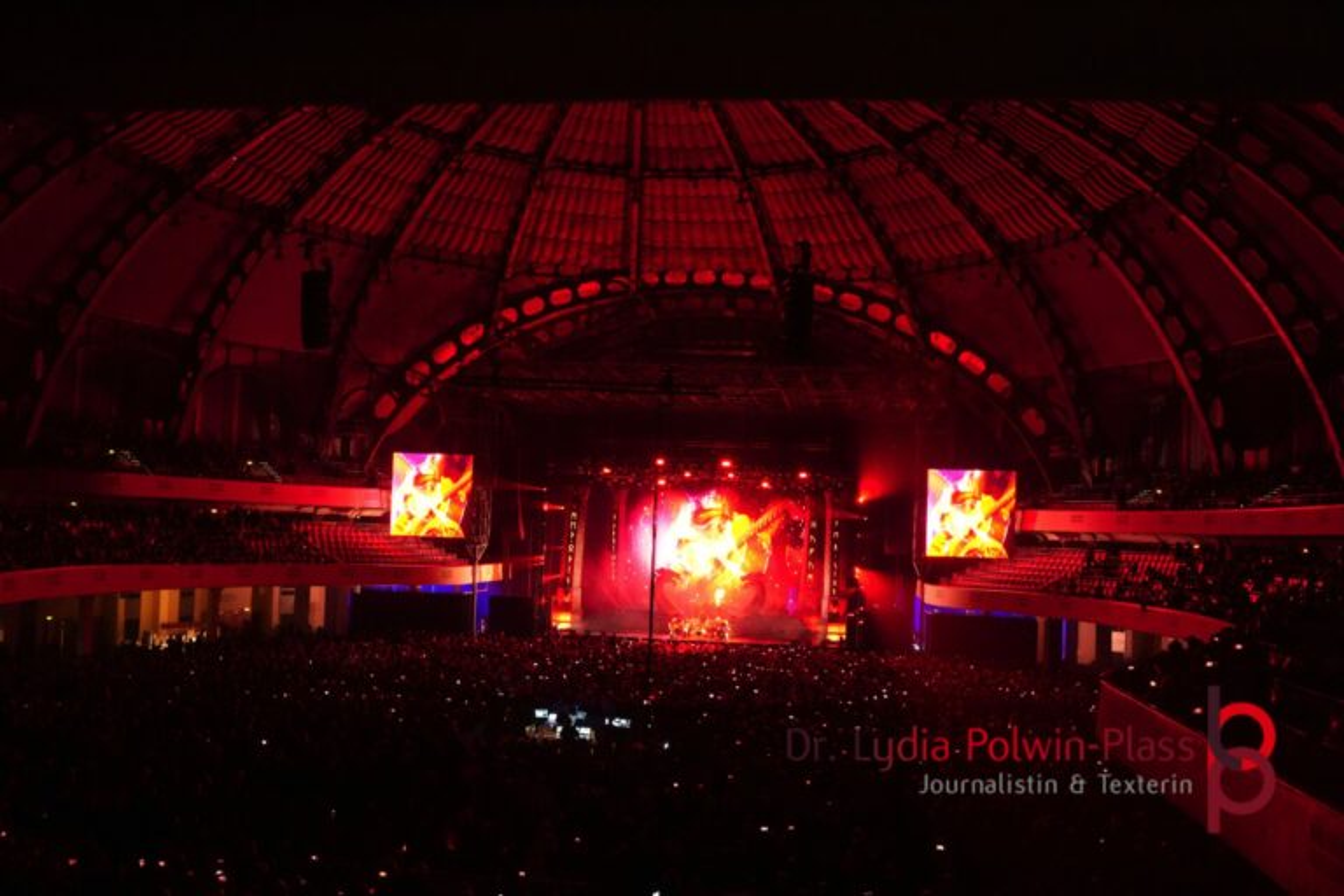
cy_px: 448
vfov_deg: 40.0
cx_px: 672
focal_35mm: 33
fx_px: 1232
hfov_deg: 57.2
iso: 6400
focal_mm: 22
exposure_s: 1/40
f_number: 4
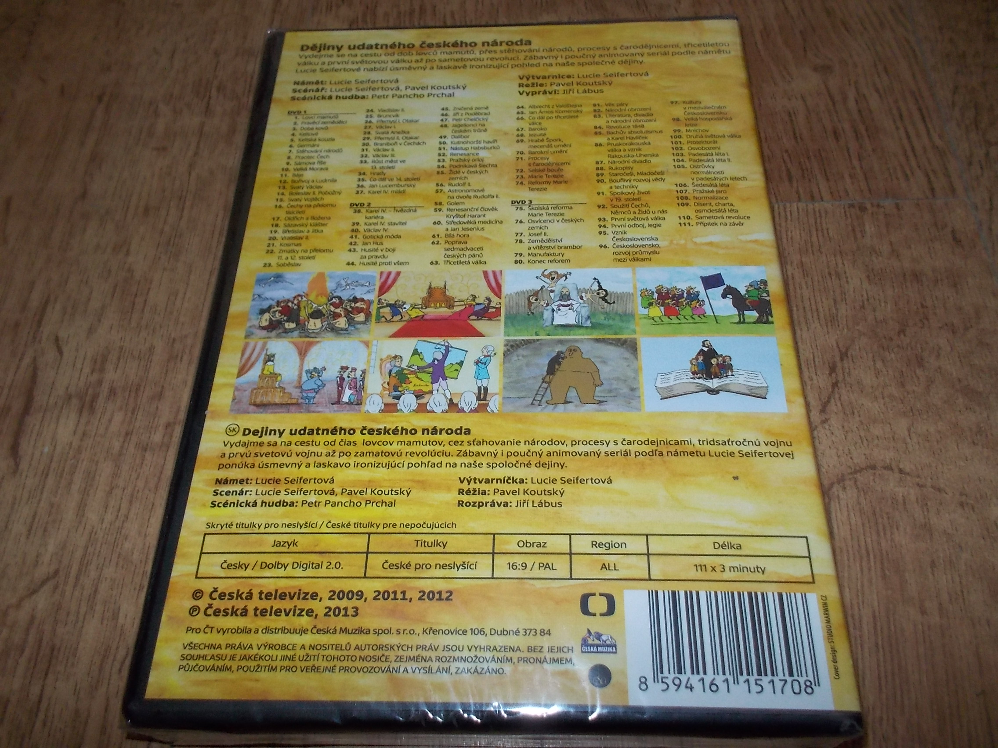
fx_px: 836
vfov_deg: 48.2
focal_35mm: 29
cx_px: 499
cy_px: 374
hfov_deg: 61.7
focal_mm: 4.1
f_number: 3.3
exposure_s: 1/30
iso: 200
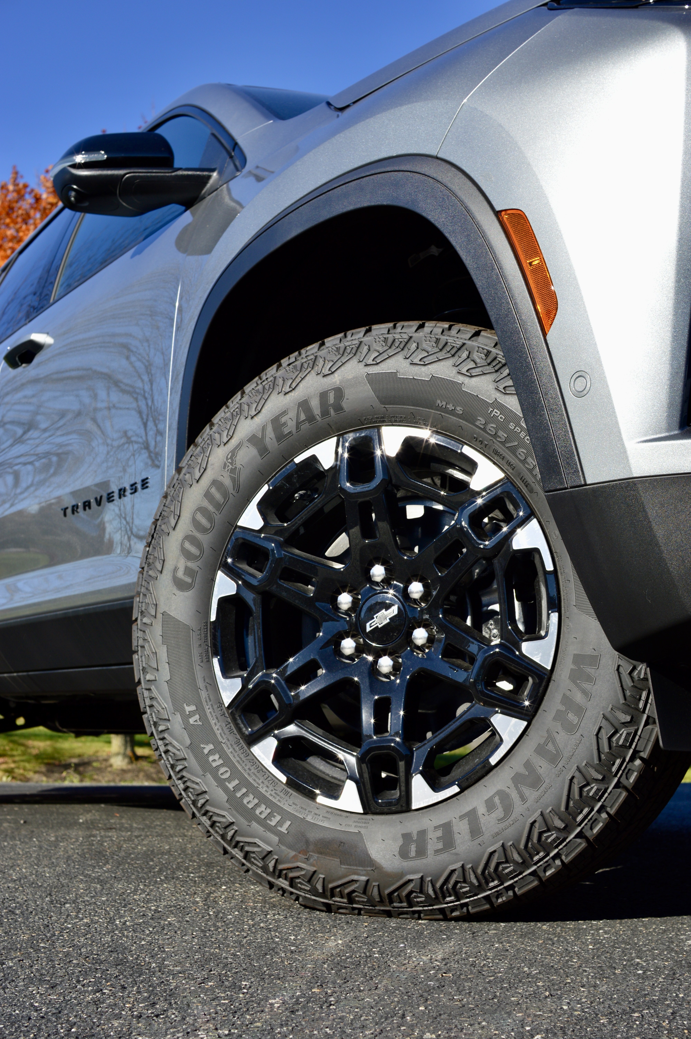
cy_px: 520
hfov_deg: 29.8
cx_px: 346
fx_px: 1298
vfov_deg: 43.6
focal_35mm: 45
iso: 100
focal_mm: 30
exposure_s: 1/250
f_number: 8
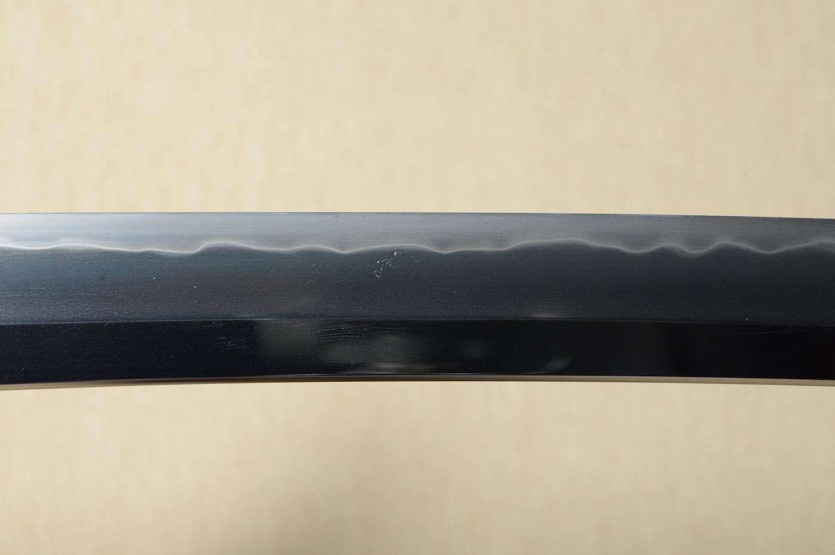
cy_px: 278
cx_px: 418
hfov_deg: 15.2
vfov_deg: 10.1
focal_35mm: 135
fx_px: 3129
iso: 400
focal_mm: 90
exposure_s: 1/2
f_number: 11
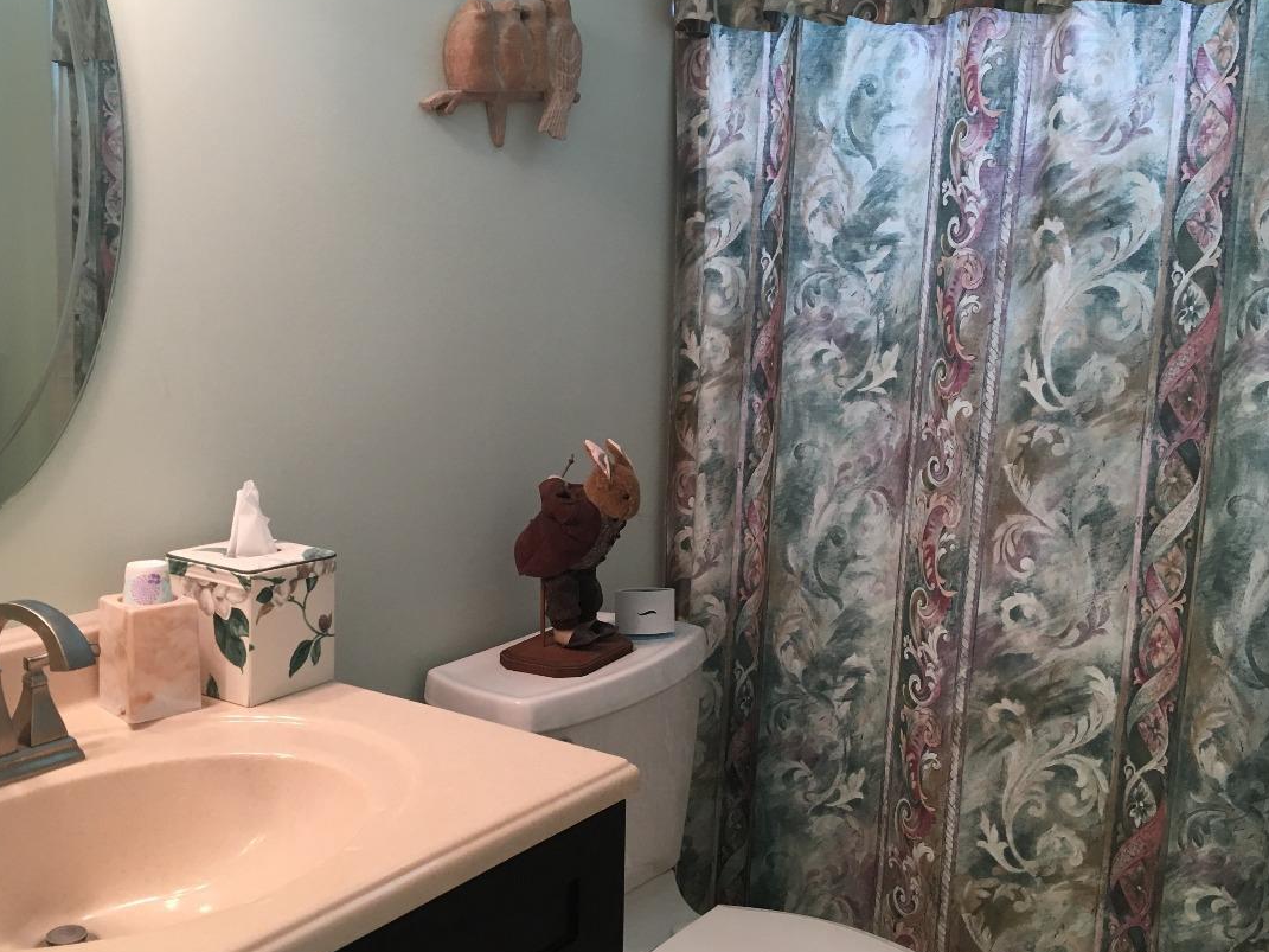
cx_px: 562
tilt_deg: -10.5
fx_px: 1430
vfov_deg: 36.8
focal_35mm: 39
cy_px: 510
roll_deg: -1.3
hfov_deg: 47.8
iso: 80
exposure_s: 1/30
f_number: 2.2
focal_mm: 4.15
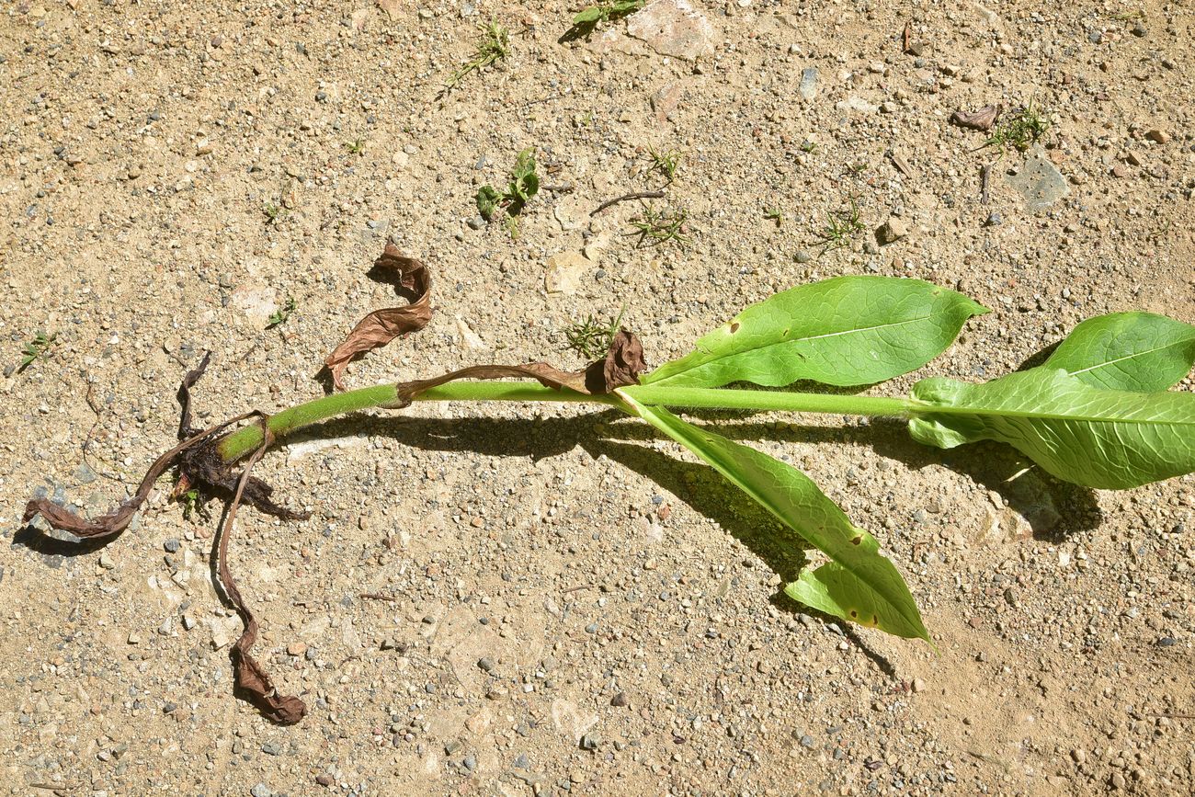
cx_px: 598
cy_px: 398
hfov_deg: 39.6
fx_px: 1660
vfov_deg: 27.0
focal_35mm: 50
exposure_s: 1/125
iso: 160
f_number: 14
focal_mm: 50
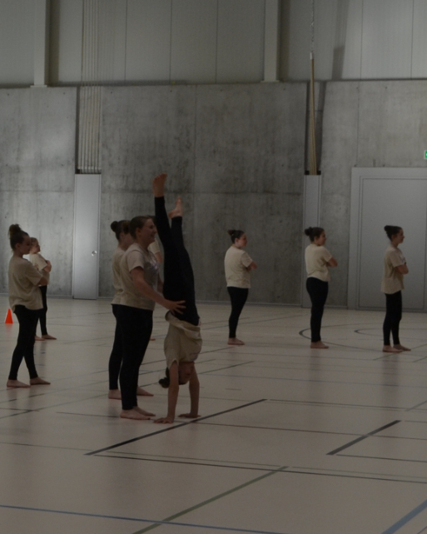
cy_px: 308
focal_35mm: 108
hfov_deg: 13.7
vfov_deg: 17.8
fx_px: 1706
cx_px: -133
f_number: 5.6
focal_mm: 24
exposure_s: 1/125
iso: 220
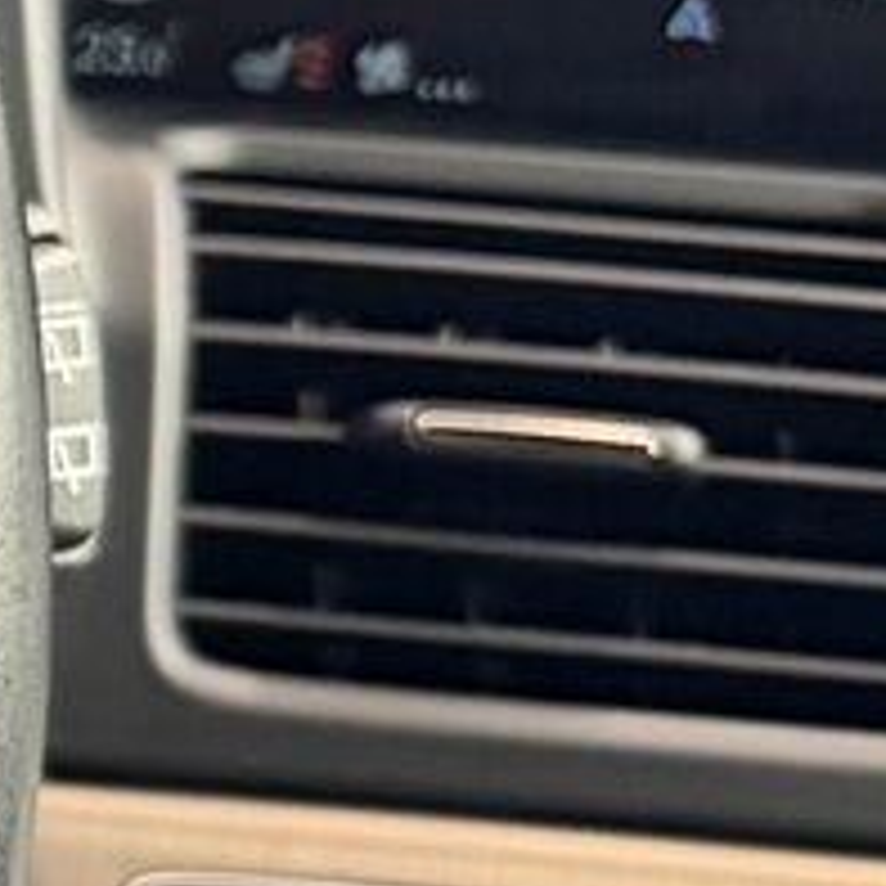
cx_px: -2345
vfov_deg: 9.5
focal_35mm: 184
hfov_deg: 7.5
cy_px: 490
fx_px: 5328
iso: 800
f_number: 1.78
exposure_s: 1/33
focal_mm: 6.76
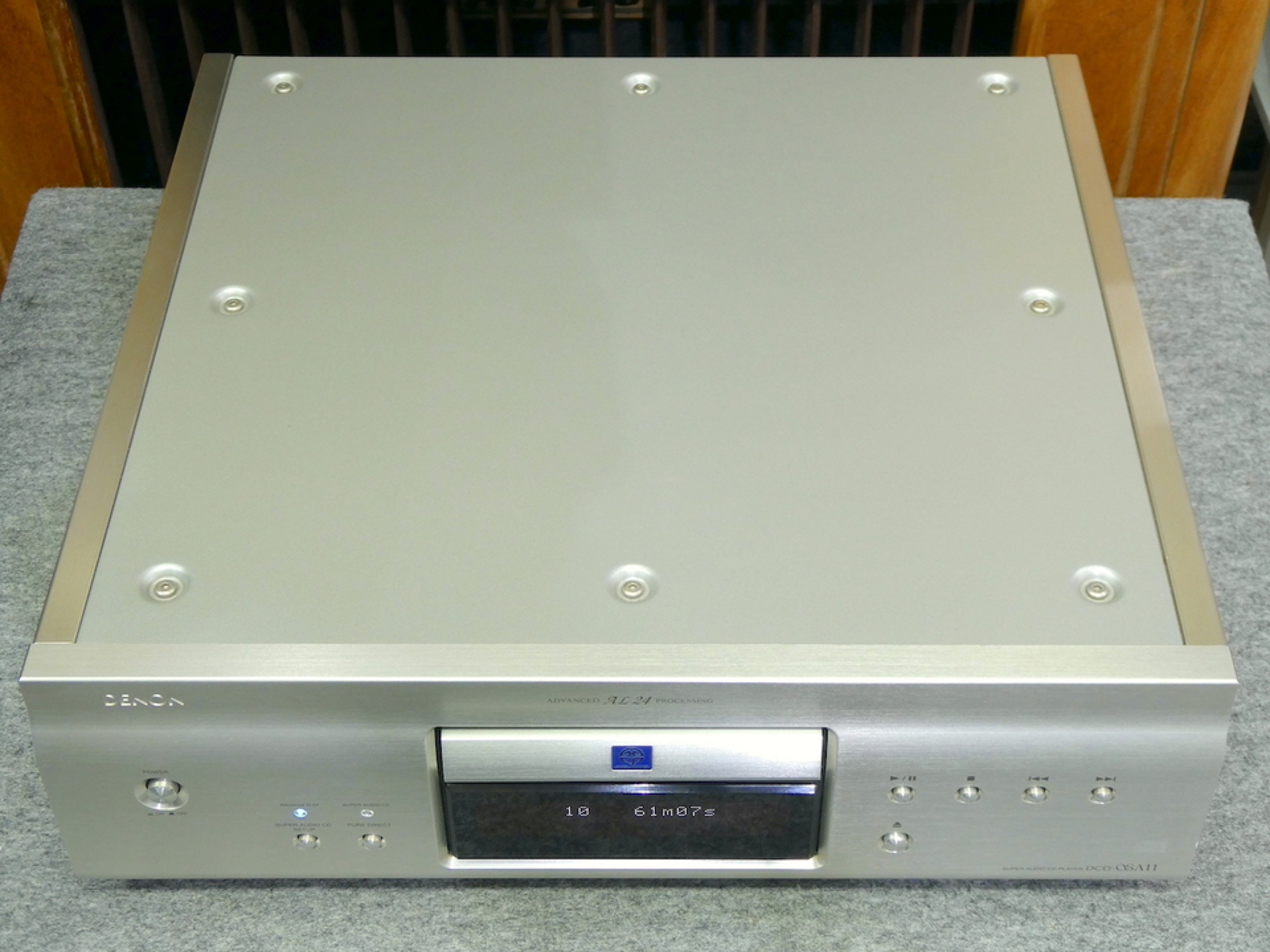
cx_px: 635
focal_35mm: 54
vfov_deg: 27.0
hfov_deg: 35.5
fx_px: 1981
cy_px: 476
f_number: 4.1
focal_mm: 9.6
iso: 200
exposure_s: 1/6
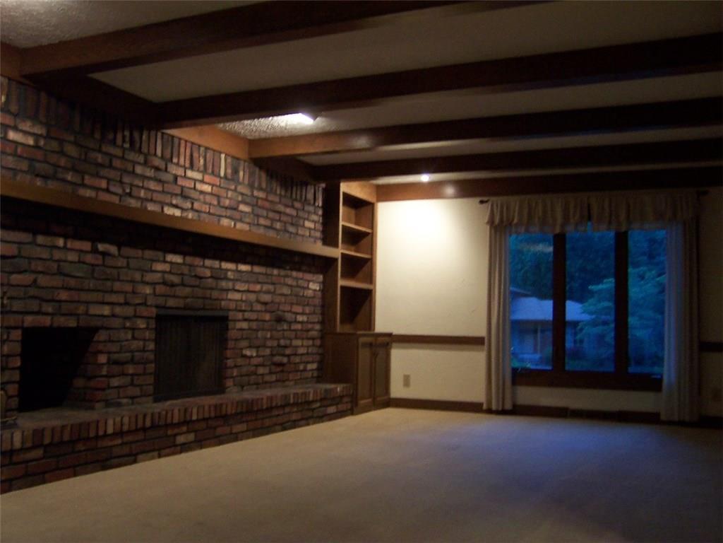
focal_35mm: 36
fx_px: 752
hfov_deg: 51.4
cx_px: 362
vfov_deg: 39.7
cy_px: 272
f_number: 2.8
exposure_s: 1/8
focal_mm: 5.6
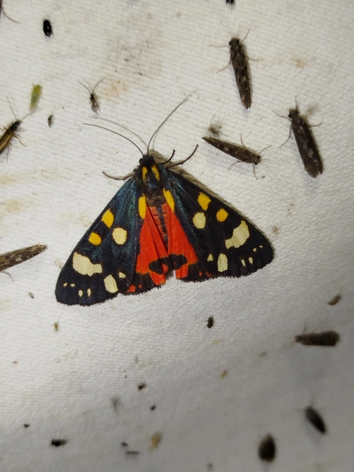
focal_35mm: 41
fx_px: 559
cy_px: 236
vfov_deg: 45.8
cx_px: 177
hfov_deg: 35.1
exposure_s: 1/50
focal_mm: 5.31
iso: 64
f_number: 1.7
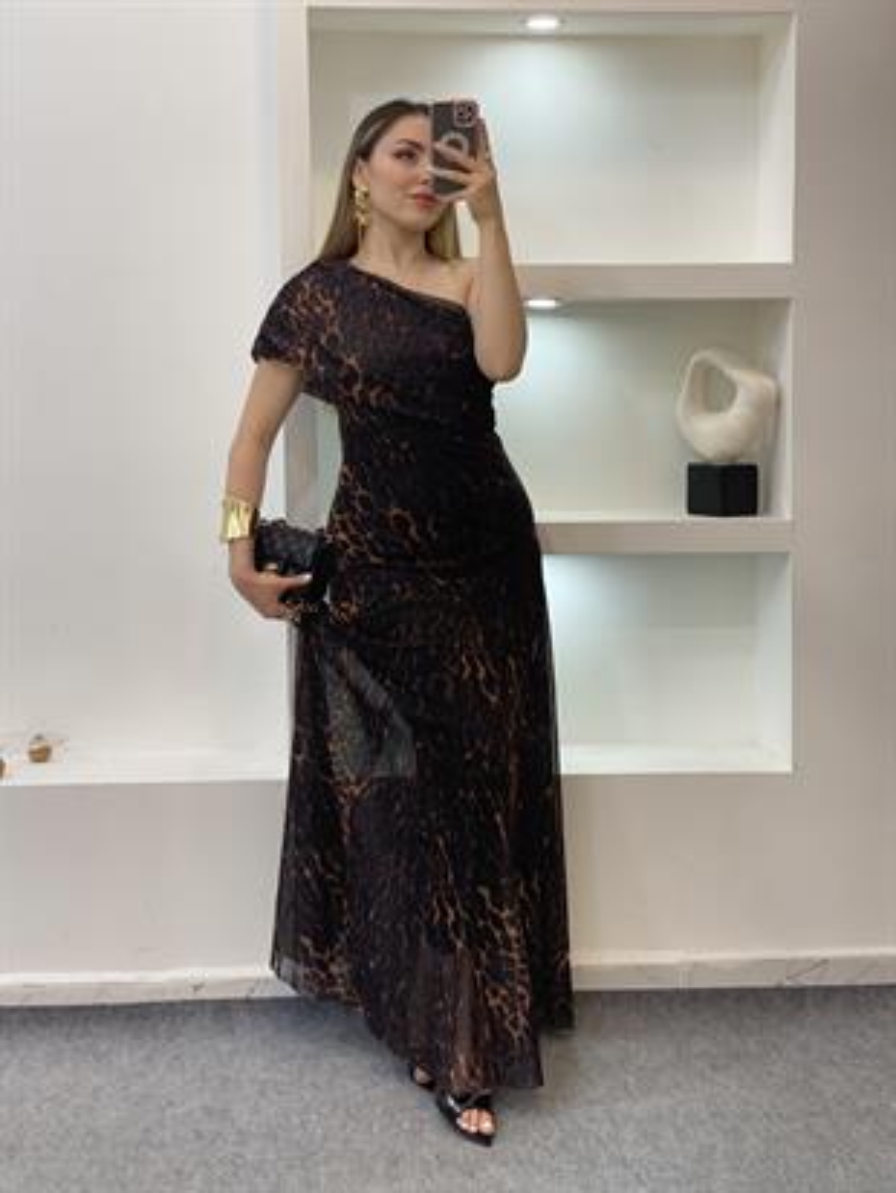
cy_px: 596
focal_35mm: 52
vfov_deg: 36.8
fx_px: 1794
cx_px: 448
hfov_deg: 28.0
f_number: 2
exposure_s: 1/100
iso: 100
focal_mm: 6
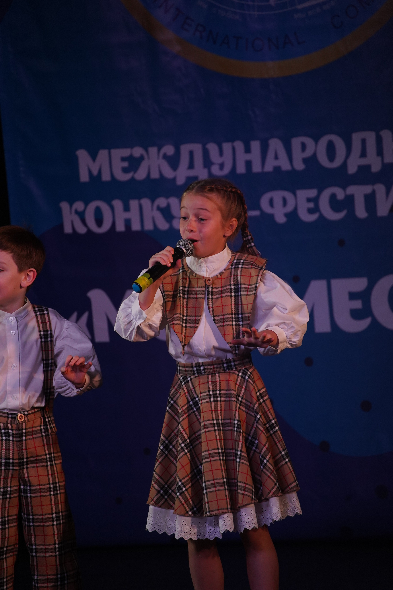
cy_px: 295
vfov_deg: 6.9
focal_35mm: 300
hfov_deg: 4.6
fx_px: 4912
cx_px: 196
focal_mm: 300
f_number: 6.3
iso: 2000
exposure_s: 1/400
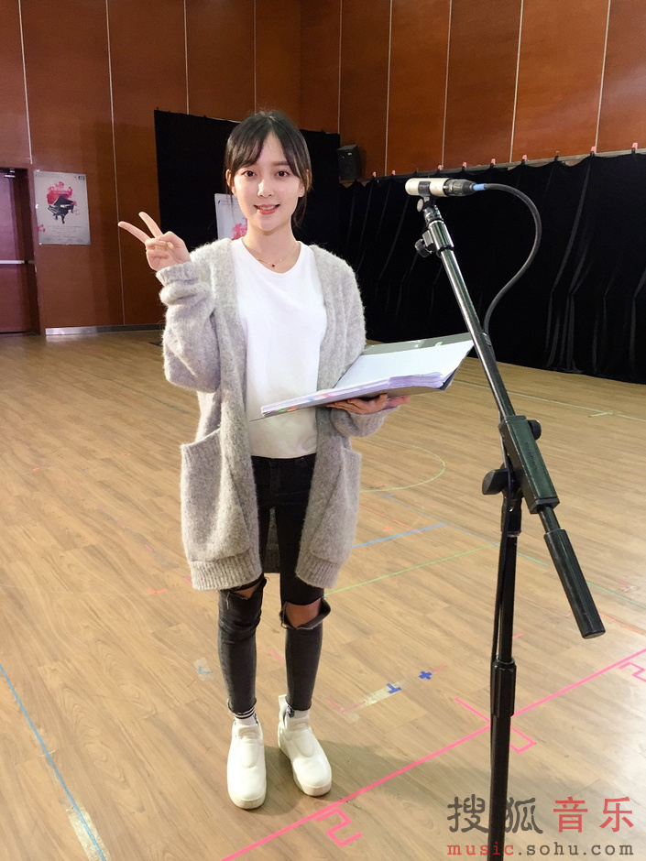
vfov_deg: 61.7
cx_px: 323
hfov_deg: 48.2
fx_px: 722
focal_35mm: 29
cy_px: 430
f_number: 2.2
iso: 100
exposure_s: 1/33
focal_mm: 4.15
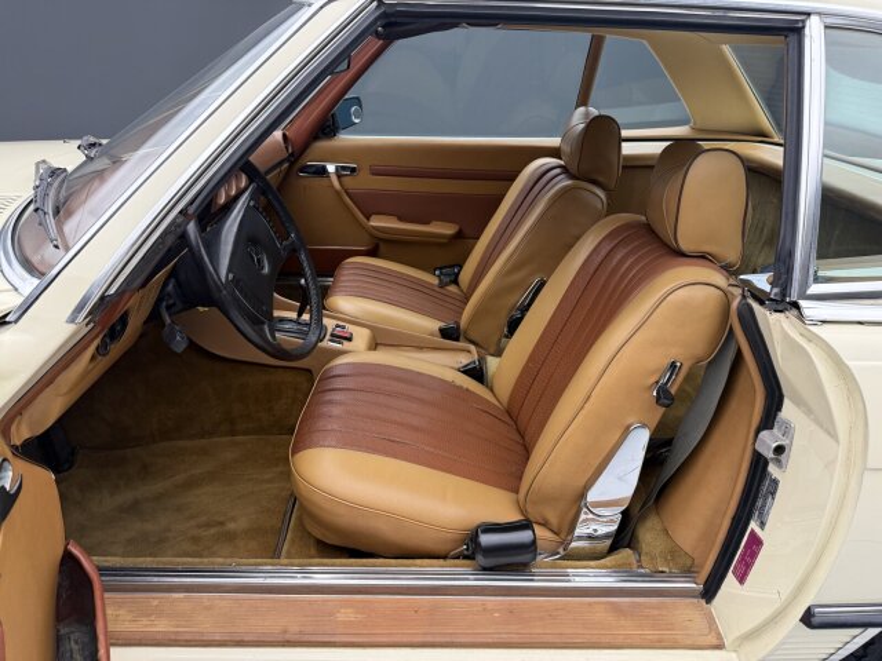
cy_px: 330
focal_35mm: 24
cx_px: 441
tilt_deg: -22.8
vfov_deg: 56.8
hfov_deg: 71.6
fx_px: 612
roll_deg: -1.8
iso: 200
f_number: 1.78
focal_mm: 6.76
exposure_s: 1/49
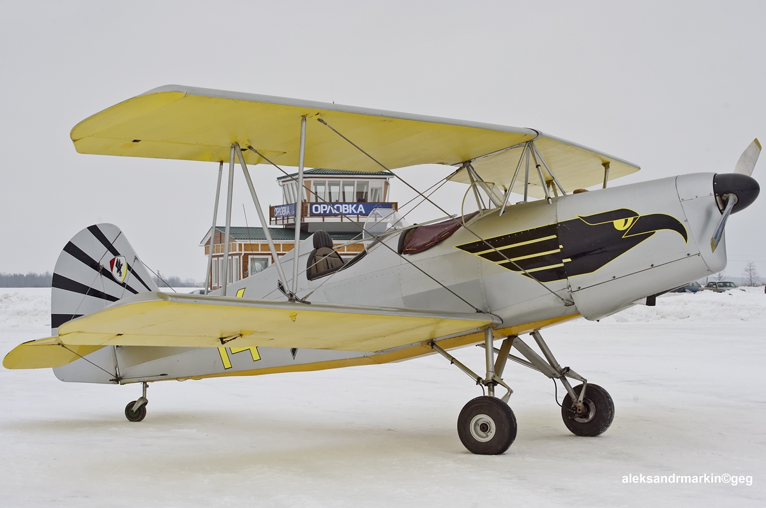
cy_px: 254
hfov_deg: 28.9
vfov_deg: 19.4
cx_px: 383
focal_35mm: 70
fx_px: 1487
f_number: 10
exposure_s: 1/640
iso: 800
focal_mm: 70
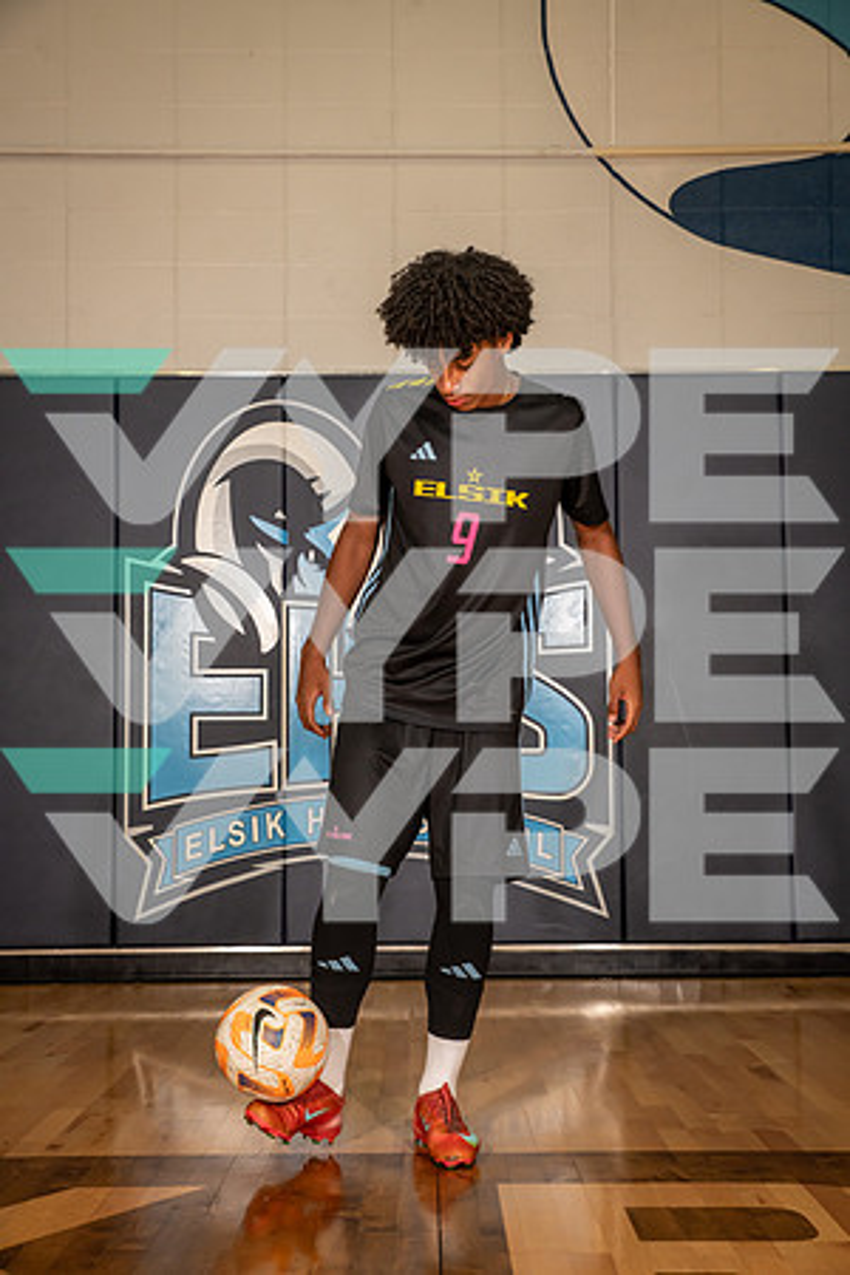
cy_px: 638
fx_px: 1771
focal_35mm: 50
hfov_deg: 27.0
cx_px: 425
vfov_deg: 39.6
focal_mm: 50
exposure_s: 1/320
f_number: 6.3
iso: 800
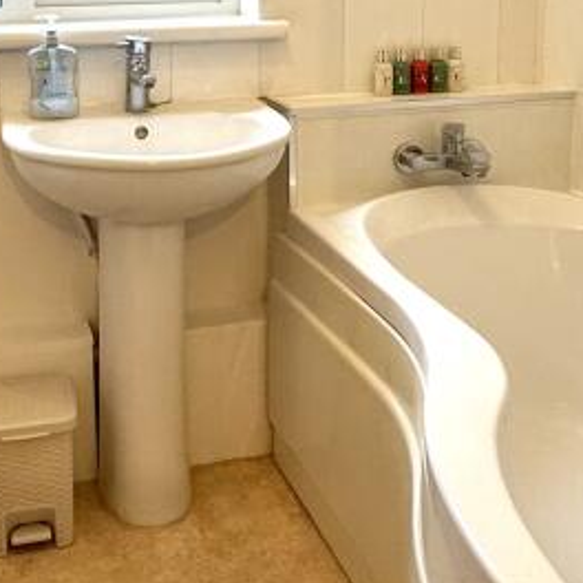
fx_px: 915
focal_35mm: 48
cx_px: 214
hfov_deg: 35.1
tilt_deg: -9.5
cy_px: 97
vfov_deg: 34.0
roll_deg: +0.6
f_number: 2.2
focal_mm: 2.22
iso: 200
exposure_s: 1/99
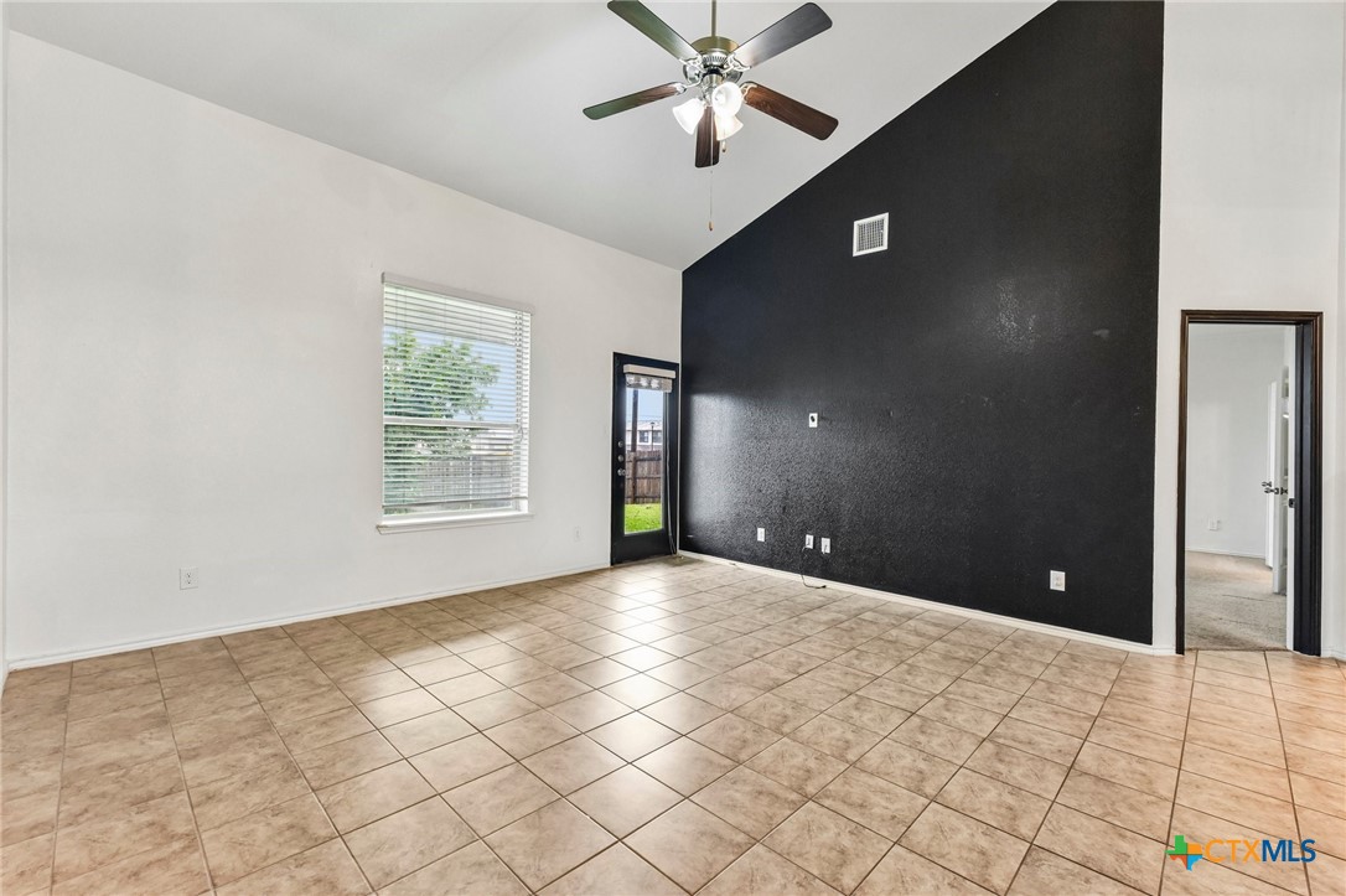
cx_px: 673
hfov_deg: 100.4
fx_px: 561
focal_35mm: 15
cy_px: 448
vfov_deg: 77.3
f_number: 8
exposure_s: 1/15
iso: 900
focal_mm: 15
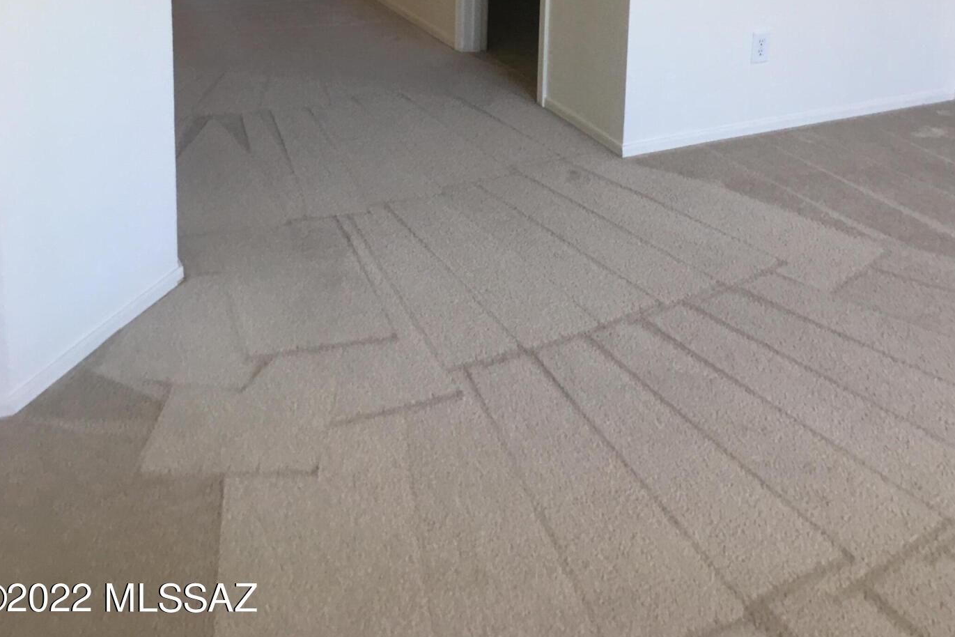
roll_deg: -1.6
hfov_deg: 44.5
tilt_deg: -9.5
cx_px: 496
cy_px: -35
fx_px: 1167
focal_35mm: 44
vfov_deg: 28.2
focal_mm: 4.15
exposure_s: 1/15
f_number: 2.2
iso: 32
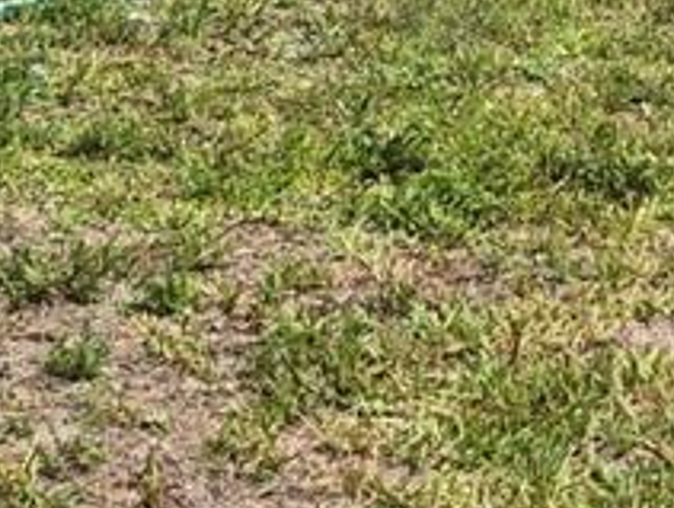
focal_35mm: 174
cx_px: 377
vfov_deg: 8.2
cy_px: -492
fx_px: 3394
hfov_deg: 11.3
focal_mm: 5.4
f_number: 1.8
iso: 64
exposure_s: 1/7696
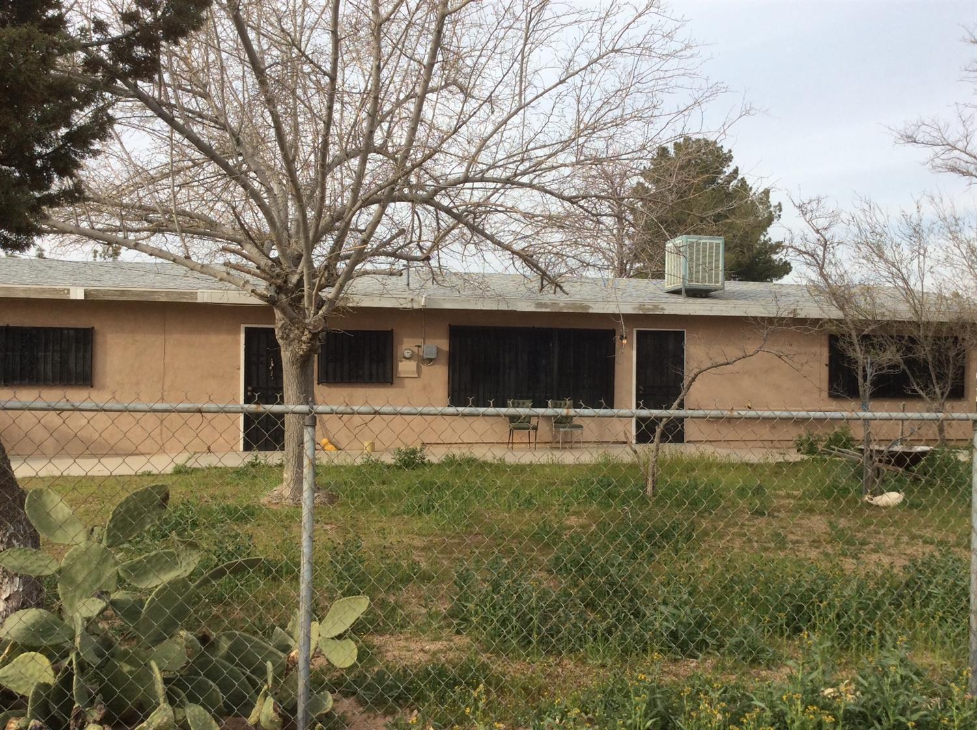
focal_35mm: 32
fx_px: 902
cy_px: 365
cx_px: 488
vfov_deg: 44.0
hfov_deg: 56.9
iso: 32
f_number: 2.4
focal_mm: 3.3
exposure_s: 1/853
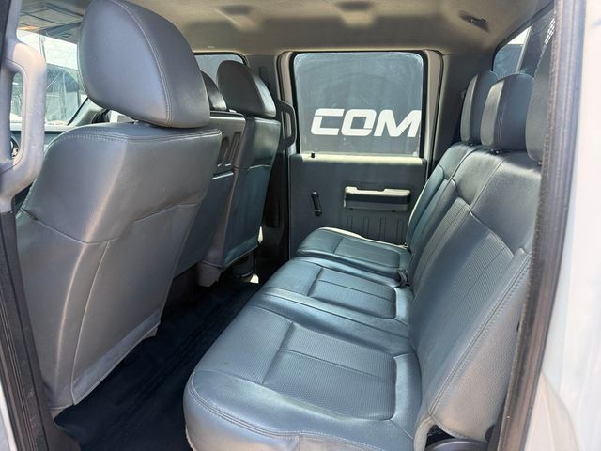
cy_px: 226
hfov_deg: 71.6
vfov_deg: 56.8
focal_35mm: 24
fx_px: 417
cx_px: 300
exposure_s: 1/481
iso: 100
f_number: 1.78
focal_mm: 6.76
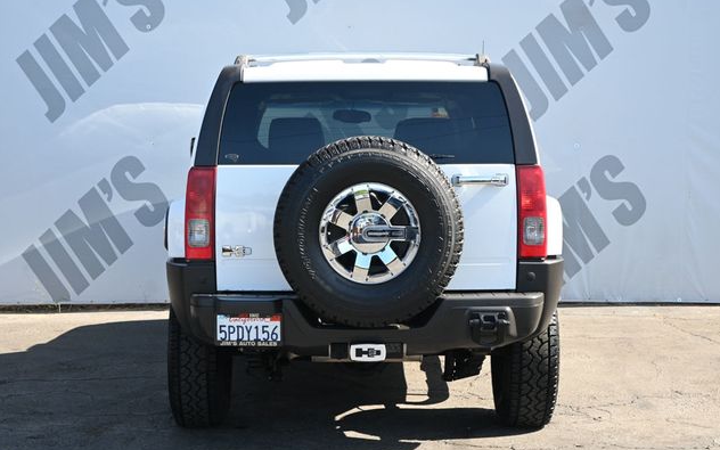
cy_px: 232
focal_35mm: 65
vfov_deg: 20.0
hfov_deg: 31.5
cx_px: 363
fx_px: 1275
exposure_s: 1/250
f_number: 5.6
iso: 360
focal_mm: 42
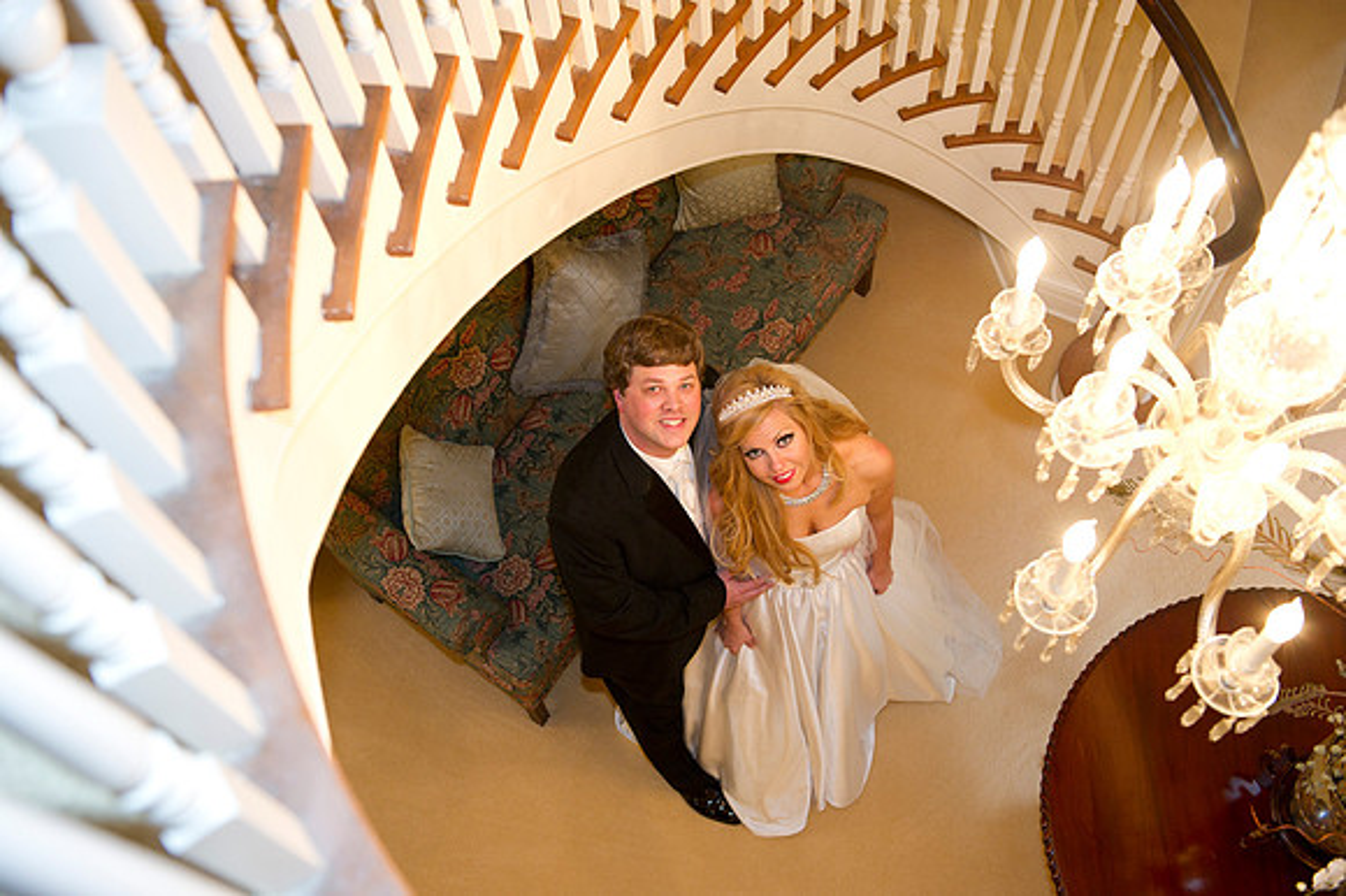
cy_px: 448
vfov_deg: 35.0
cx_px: 673
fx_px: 1420
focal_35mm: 38
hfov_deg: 50.7
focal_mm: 38
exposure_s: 1/80
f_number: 4
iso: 1250
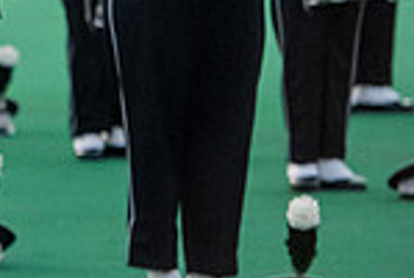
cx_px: -336
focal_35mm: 583
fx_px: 6718
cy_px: -179
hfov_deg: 3.5
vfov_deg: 2.4
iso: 5000
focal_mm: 150
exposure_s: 1/5000
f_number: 4.5
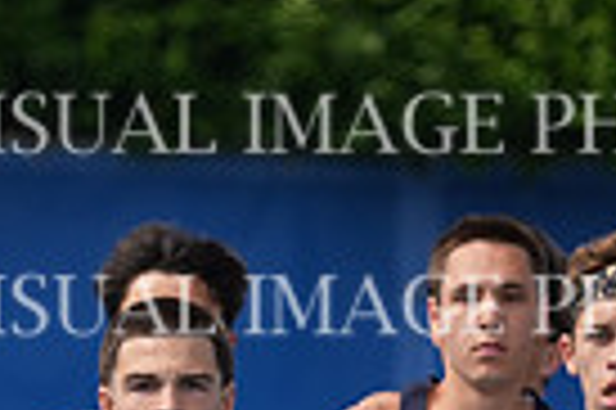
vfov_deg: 0.7
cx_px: 508
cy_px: 759
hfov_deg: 1.1
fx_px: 32438
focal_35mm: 1898
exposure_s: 1/1600
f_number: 6.3
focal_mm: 448
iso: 500
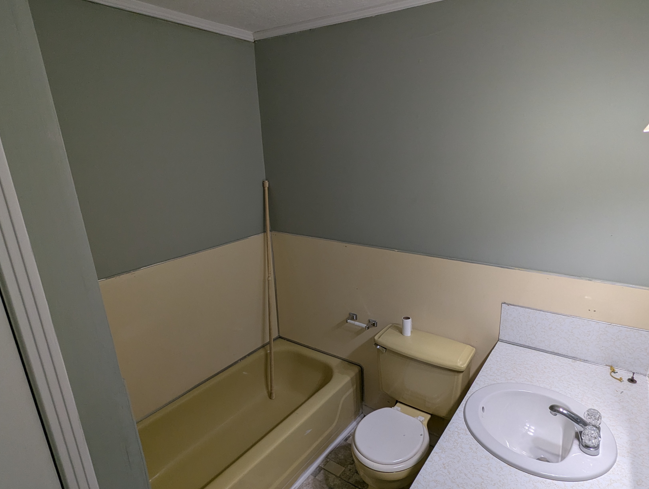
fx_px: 376
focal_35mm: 20
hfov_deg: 81.6
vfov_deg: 66.1
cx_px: 343
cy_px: 256
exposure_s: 1/134
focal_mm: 2.35
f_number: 2.2
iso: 88
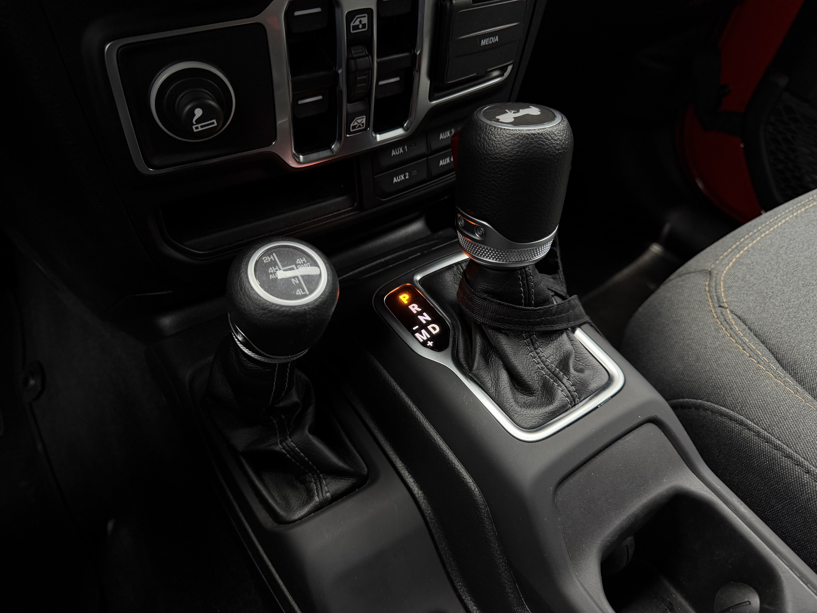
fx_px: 566
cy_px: 306
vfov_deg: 56.8
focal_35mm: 24
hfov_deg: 71.6
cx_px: 408
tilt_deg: -47.2
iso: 250
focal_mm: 6.76
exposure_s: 1/60
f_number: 1.78
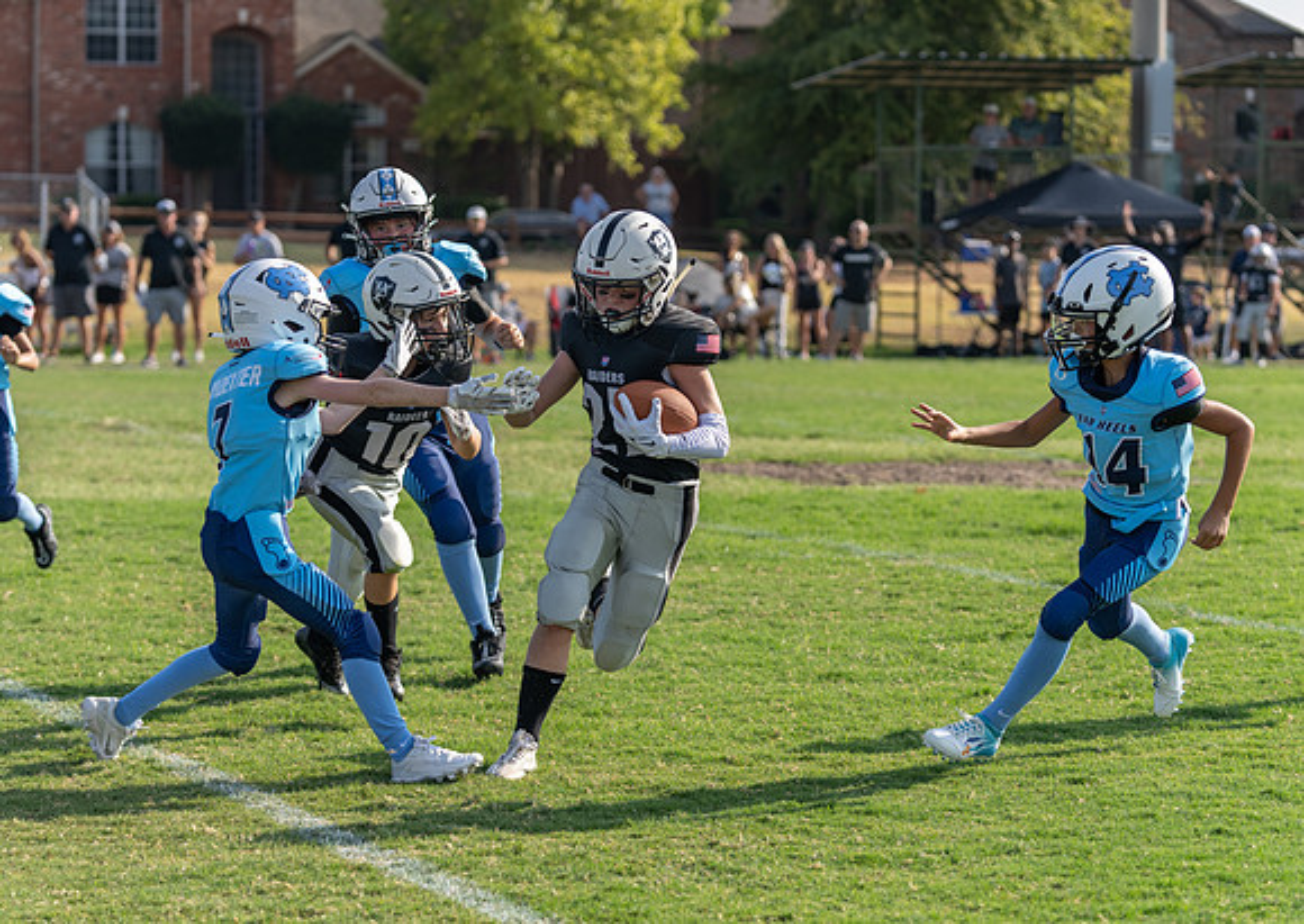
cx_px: 678
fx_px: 4595
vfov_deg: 11.5
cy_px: 495
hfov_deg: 16.2
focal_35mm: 124
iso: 100
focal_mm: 99
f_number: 3.5
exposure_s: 1/1600
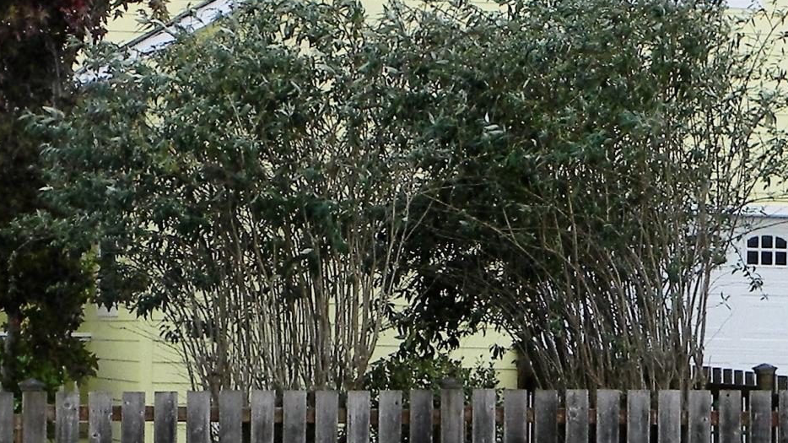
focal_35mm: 126
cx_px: 108
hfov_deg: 16.8
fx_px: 2632
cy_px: 252
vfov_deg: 9.6
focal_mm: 6.4
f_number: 3.7
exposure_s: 1/556
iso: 80
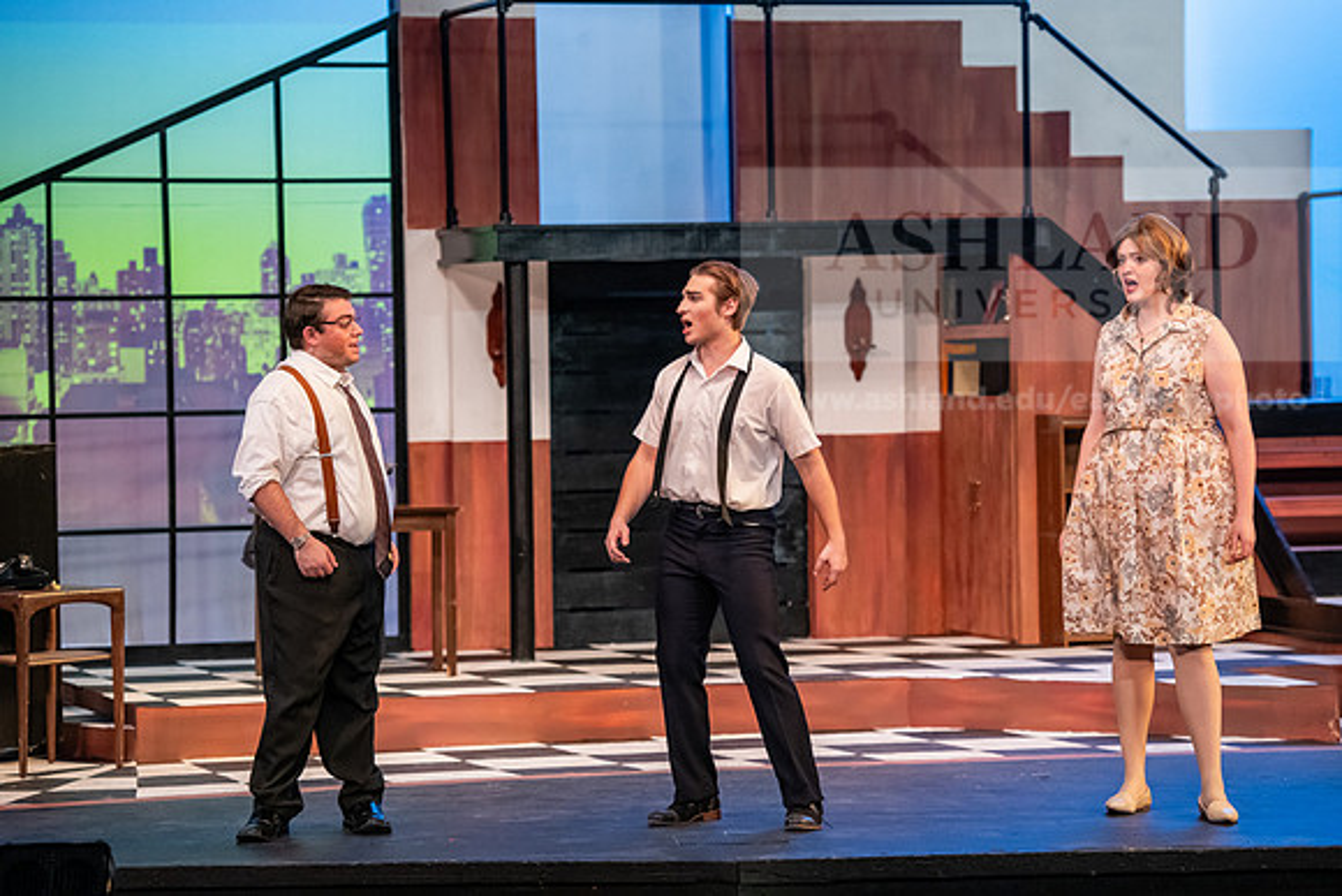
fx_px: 4661
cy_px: 448
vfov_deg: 11.0
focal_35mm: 125
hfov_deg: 16.4
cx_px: 671
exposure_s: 1/200
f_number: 3.5
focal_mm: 125
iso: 2500
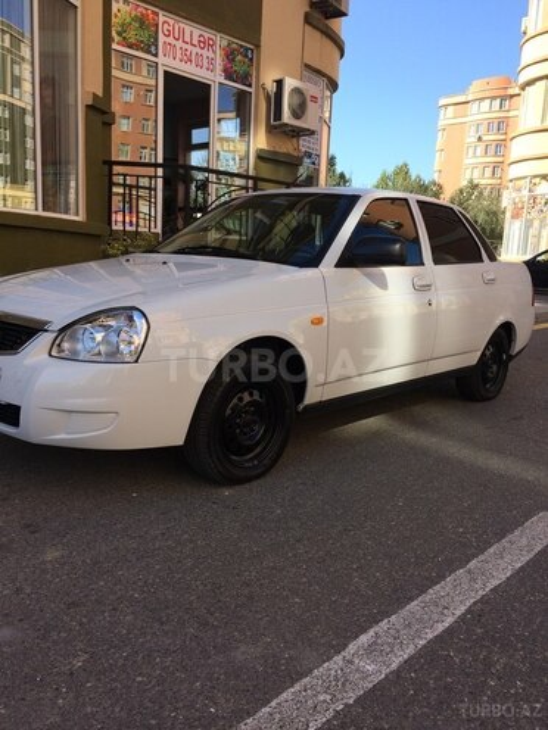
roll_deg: -0.2
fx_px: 612
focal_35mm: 29
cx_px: 274
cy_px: 365
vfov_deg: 61.7
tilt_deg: -10.1
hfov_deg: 48.2
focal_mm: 4.15
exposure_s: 1/954
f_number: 2.2
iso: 32
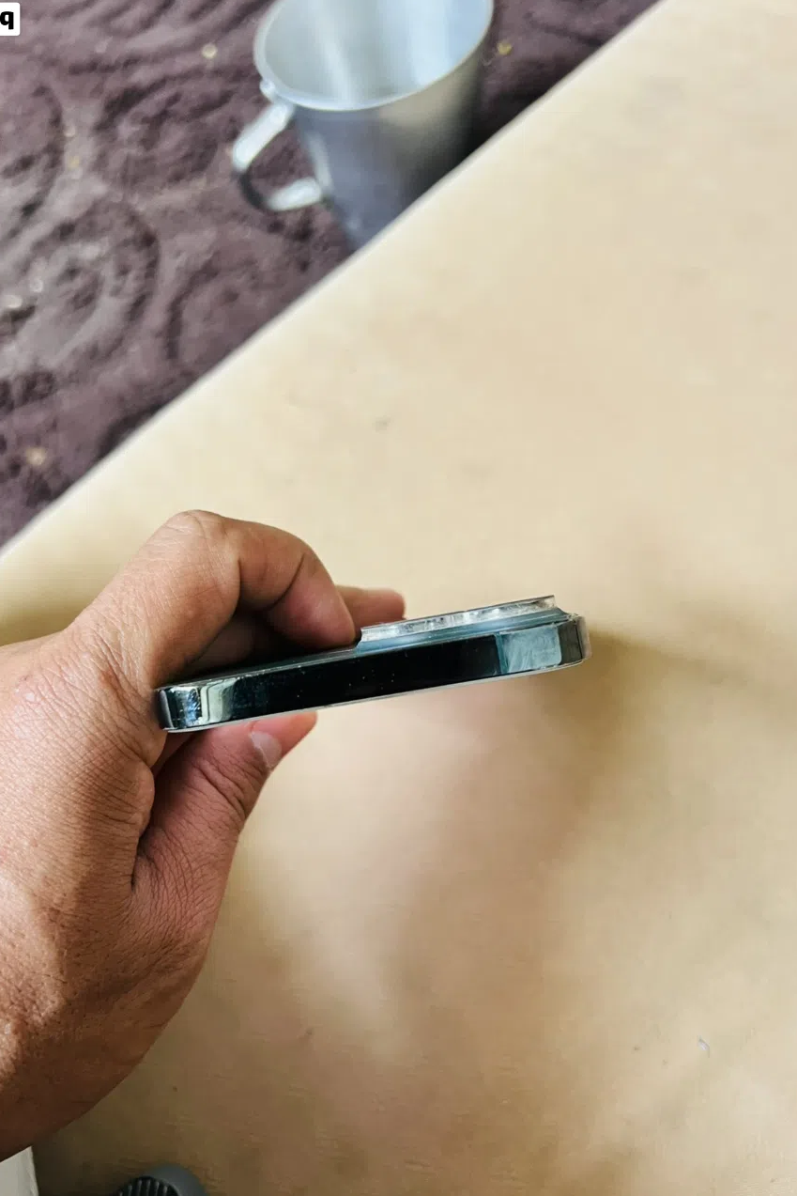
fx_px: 963
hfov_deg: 44.9
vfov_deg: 63.6
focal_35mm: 29
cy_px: 587
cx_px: 342
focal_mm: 5.7
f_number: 1.5
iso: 250
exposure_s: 1/60
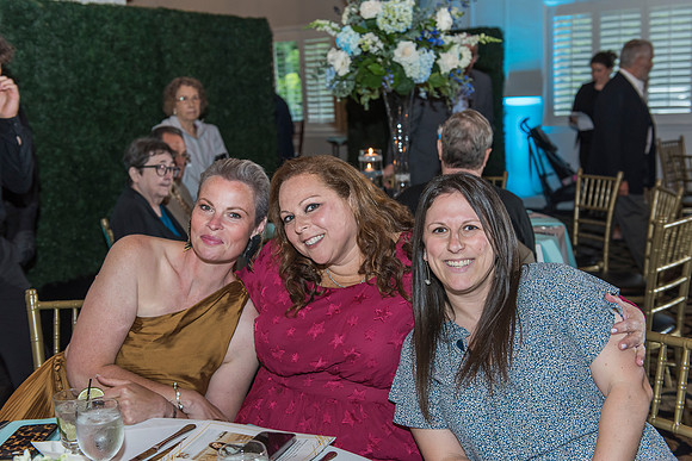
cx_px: 346
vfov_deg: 31.9
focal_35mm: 42
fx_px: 807
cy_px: 230
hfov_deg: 46.4
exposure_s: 1/125
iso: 800
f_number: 4
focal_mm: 42
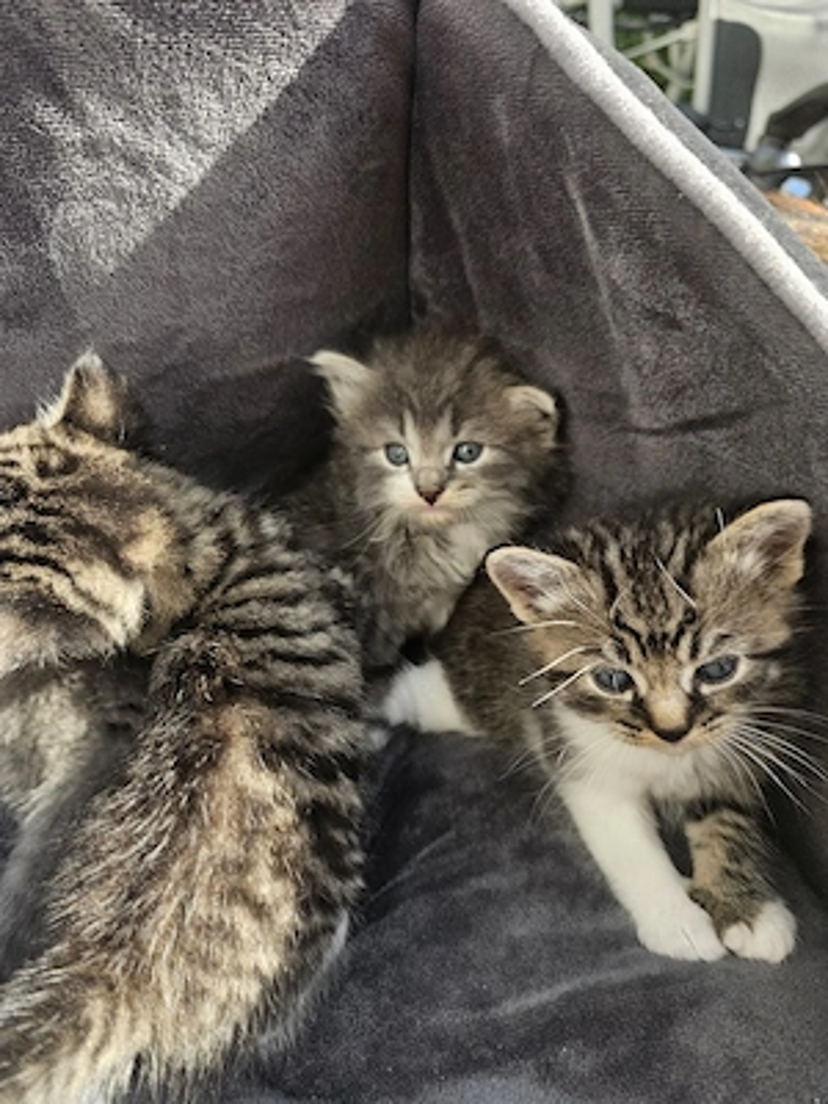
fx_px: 734
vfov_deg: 73.9
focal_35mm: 23
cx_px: 414
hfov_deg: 58.9
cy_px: 552
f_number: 1.7
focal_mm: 6.3
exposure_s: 1/101
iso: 12
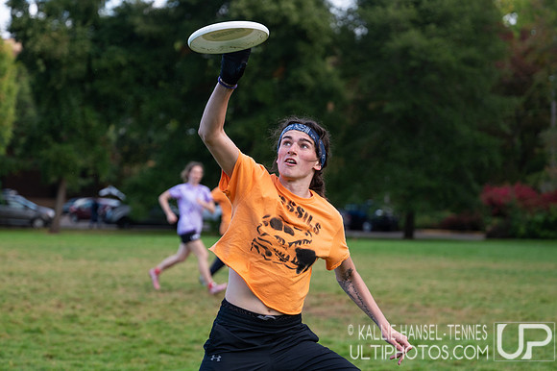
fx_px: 1572
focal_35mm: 102
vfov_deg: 13.4
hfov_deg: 20.1
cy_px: 207
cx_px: 278
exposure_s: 1/1600
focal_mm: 70
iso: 250
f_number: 2.8
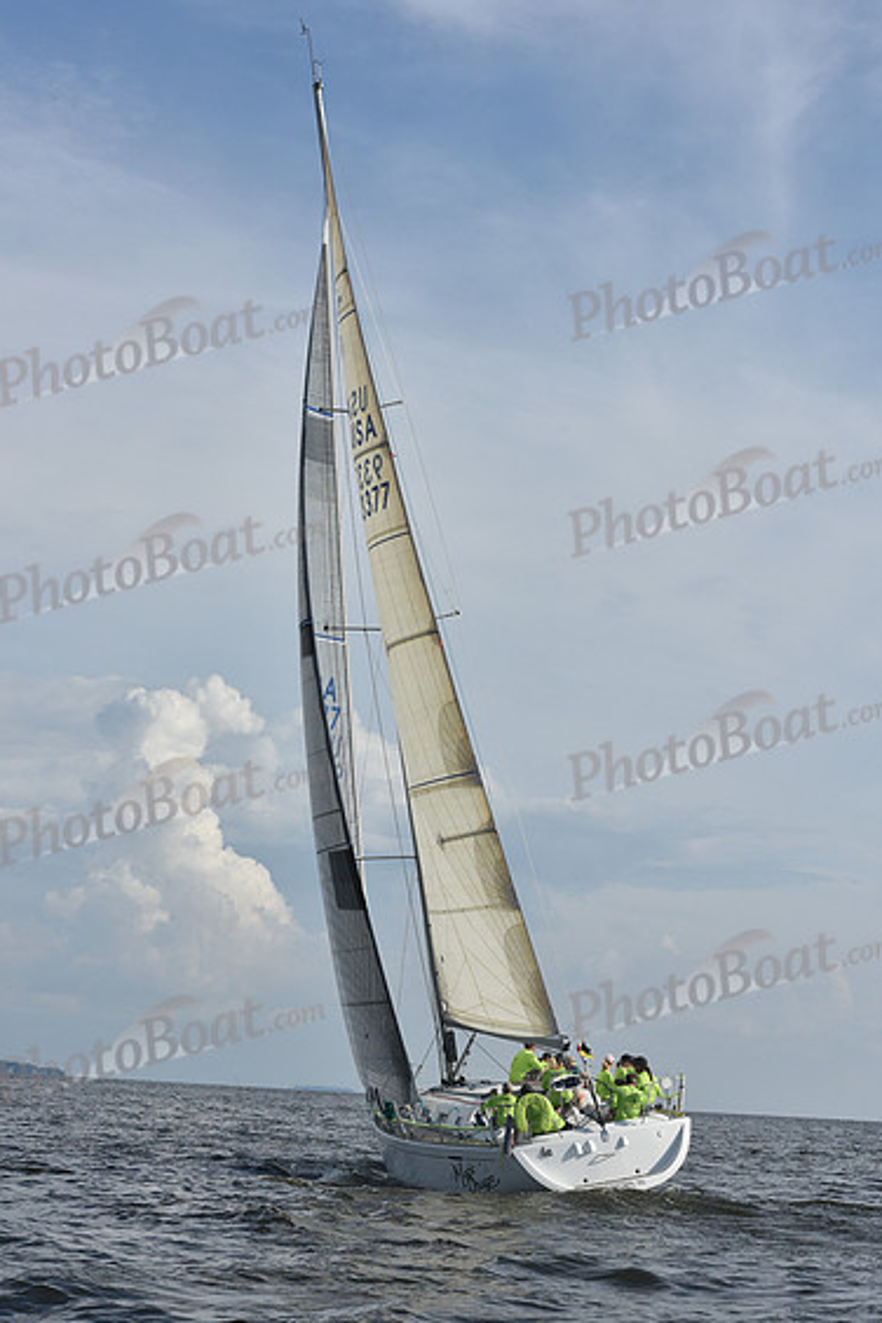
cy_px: 652
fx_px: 2646
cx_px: 447
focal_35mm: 72
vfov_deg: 28.1
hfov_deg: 18.9
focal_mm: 70
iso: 250
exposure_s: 1/1250
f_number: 9
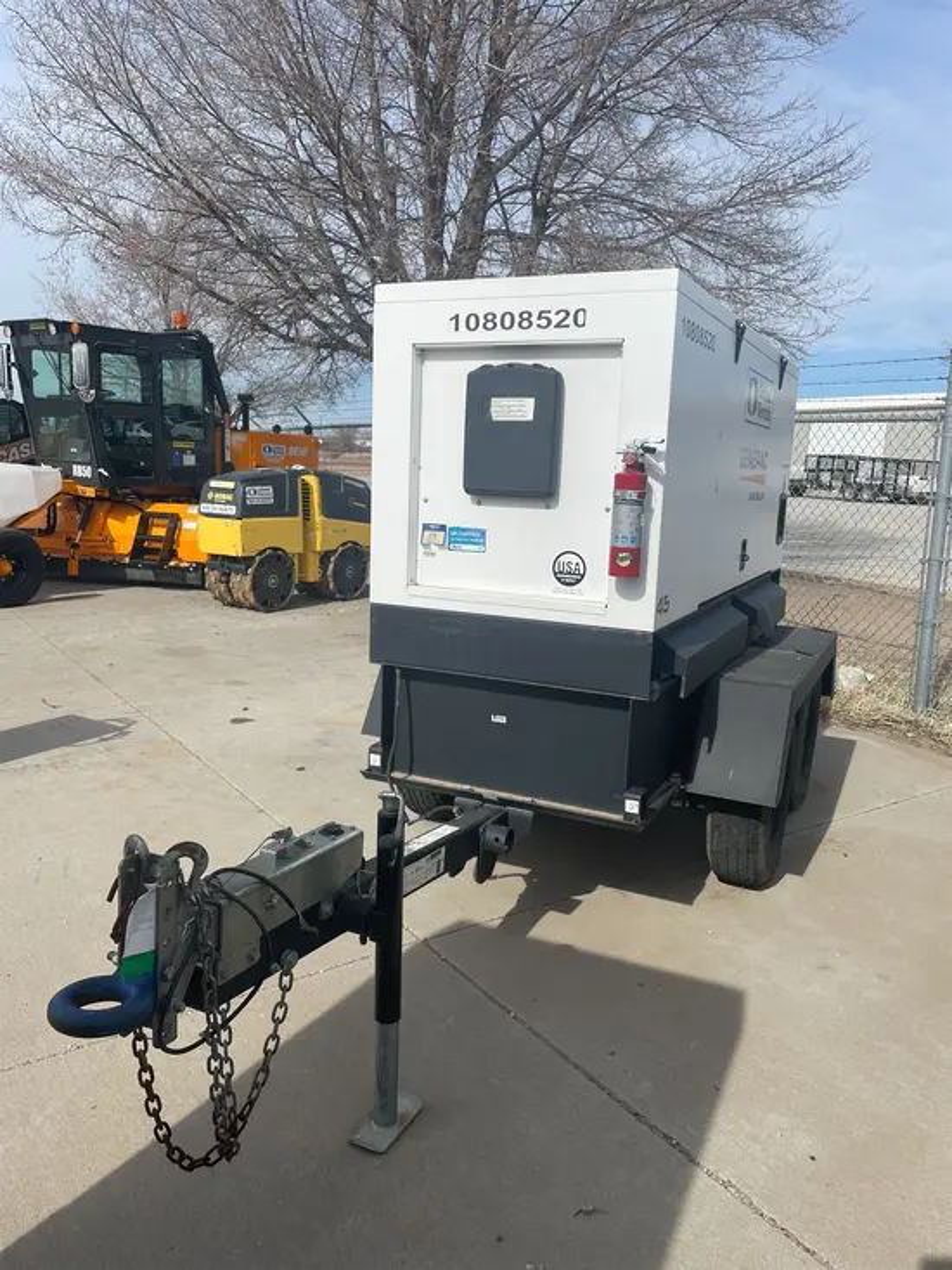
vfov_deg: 67.3
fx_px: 953
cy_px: 635
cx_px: 476
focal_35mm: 26
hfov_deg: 53.1
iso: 50
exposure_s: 1/6897
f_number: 1.6
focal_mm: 4.2
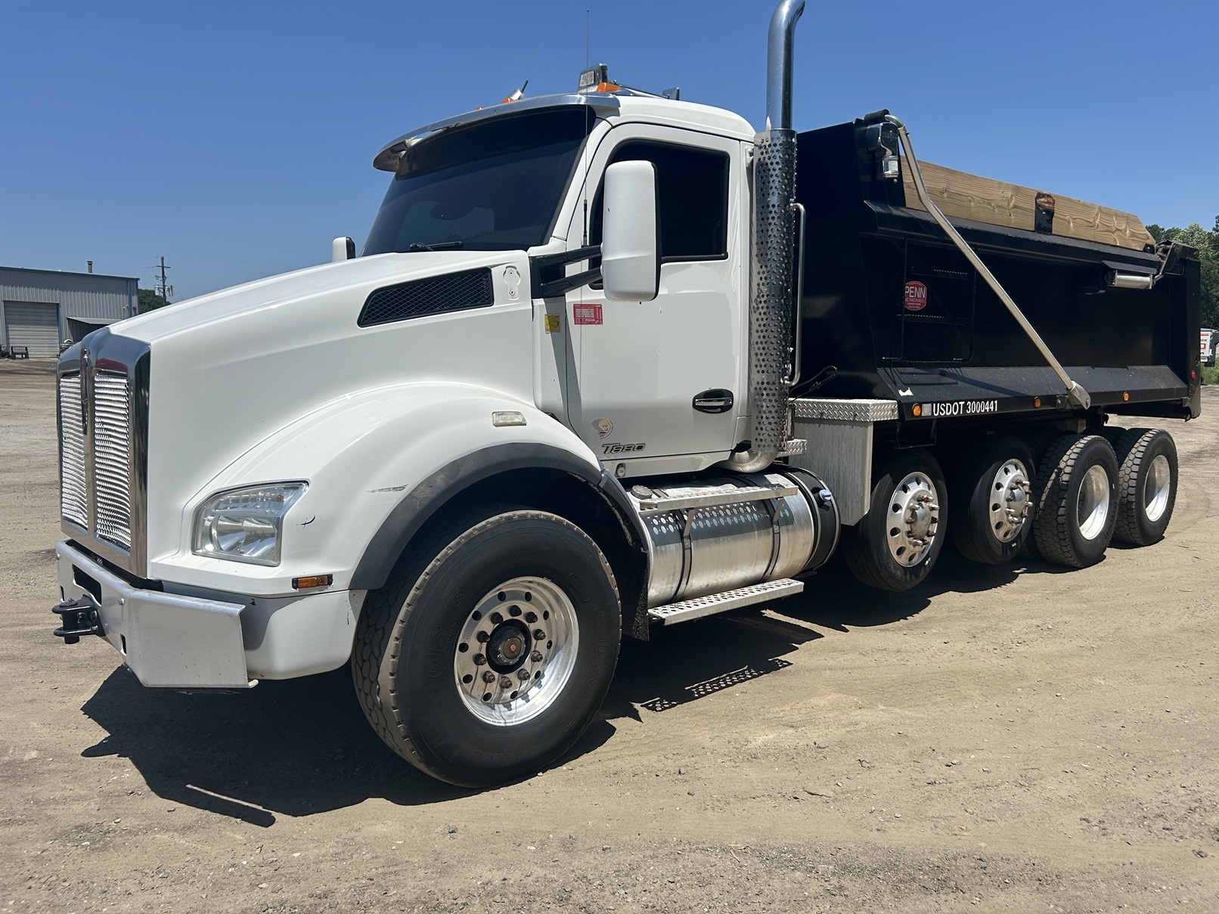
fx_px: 916
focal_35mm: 26
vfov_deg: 53.1
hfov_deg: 67.3
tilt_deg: -6.5
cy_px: 457
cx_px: 610
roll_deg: +0.1
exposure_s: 1/6211
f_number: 1.5
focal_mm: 5.7
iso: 50
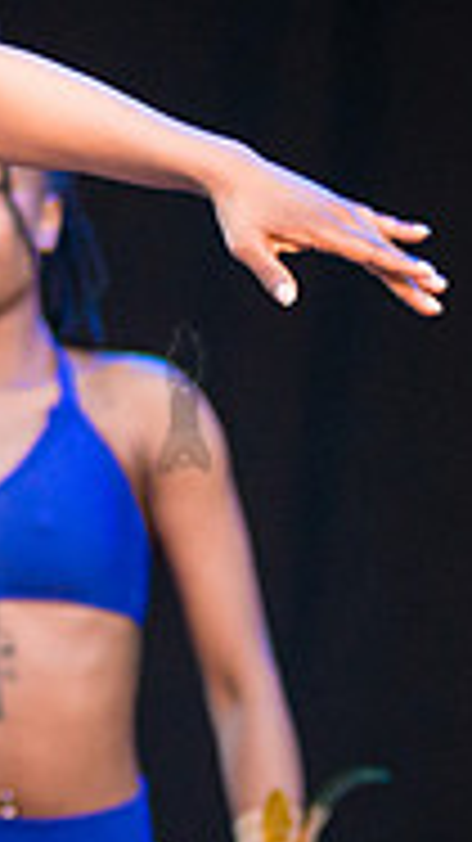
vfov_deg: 6.6
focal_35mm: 325
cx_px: -688
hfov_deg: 3.7
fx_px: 7241
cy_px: 394
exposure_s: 1/400
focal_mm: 100
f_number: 2.8
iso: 4000
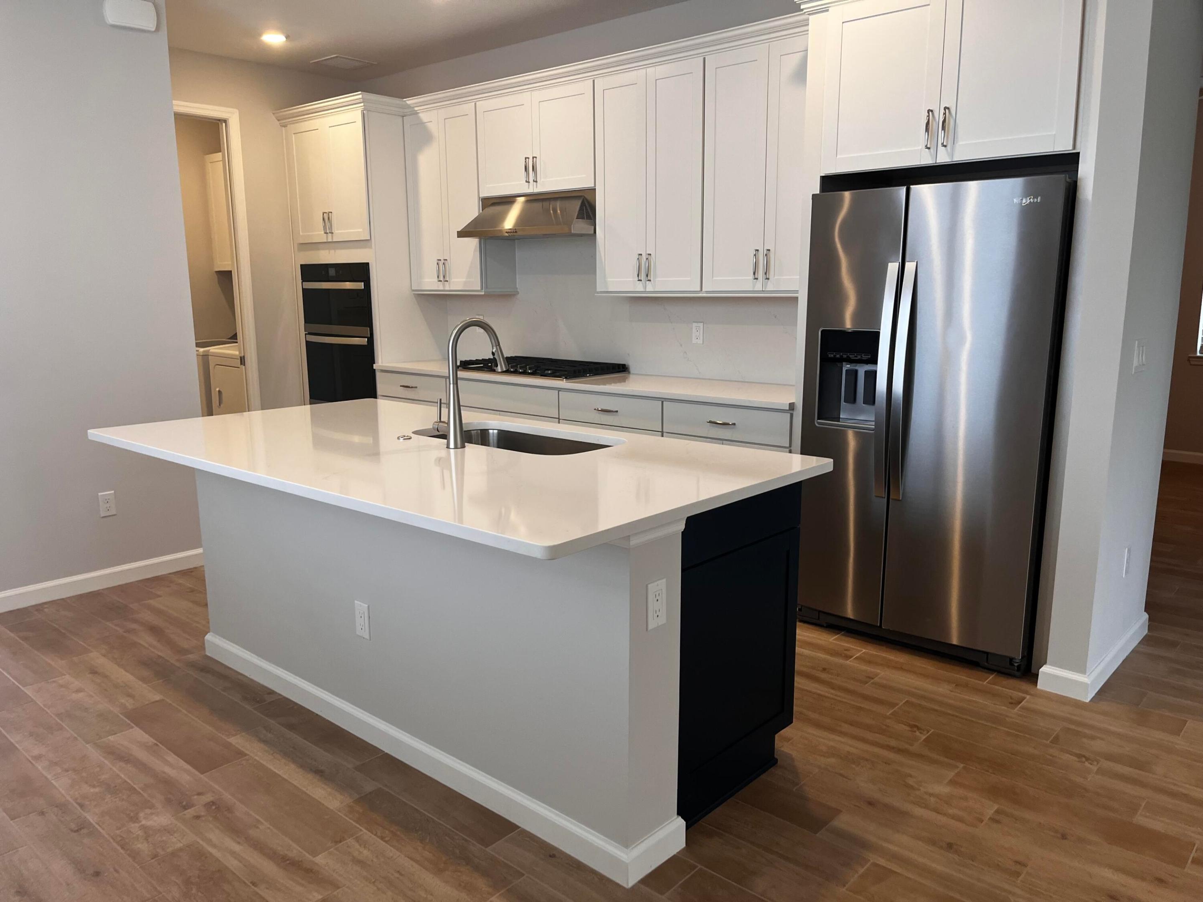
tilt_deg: -11.7
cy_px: 451
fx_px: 904
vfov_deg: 53.1
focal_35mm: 26
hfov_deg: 67.3
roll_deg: +0.3
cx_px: 602
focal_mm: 5.1
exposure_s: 1/120
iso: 100
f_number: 1.6
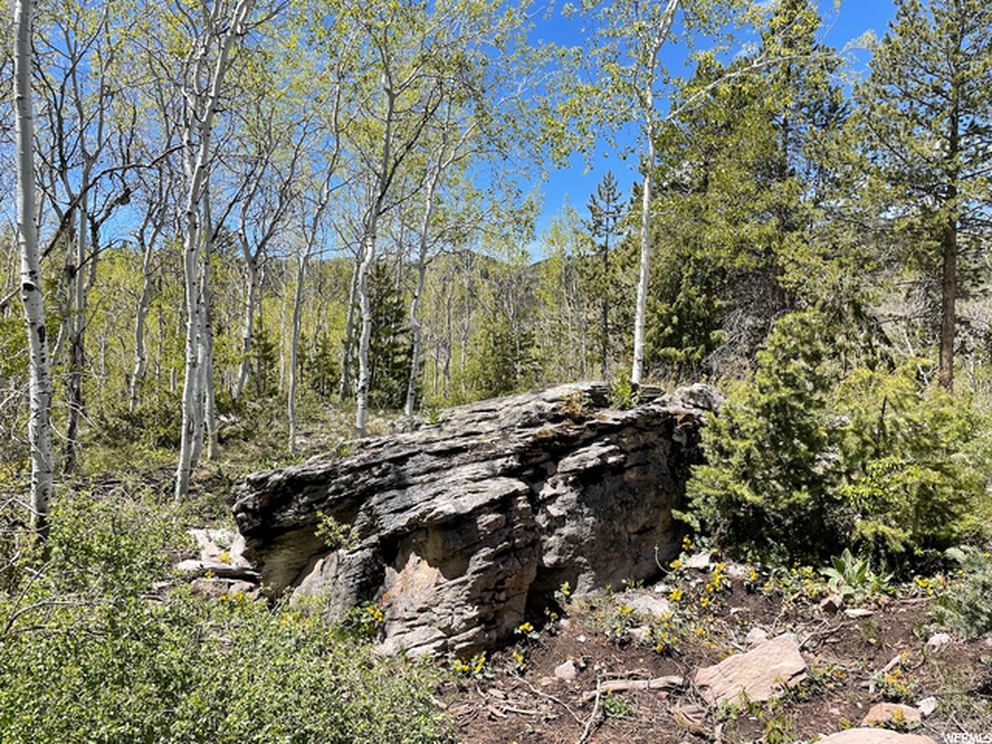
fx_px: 745
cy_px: 372
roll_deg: -1.3
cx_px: 496
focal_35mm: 26
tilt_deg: -1.2
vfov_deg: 53.1
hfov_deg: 67.3
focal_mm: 4.2
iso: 32
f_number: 1.6
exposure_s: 1/1825
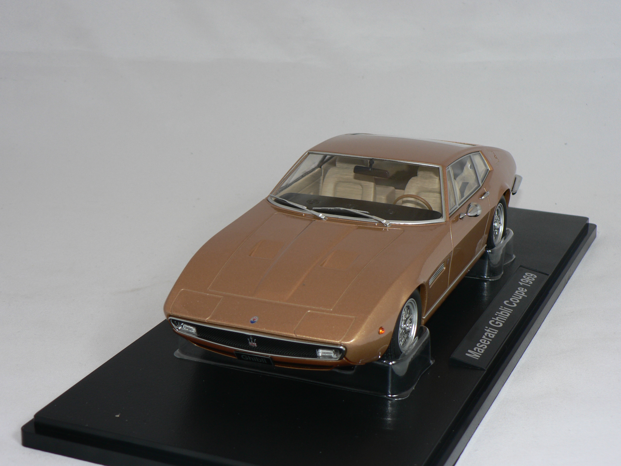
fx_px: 1130
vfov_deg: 23.3
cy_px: 233
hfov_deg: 30.7
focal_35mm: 63
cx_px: 310
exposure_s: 1/60
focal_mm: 10.5
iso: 80
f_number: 3.2
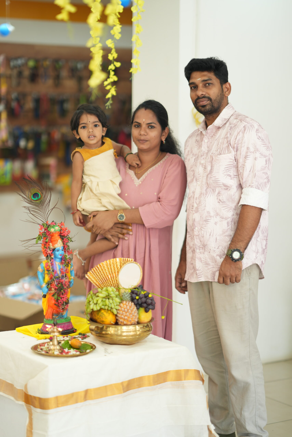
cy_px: 218
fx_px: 1034
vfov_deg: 23.9
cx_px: 146
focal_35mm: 85
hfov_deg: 16.1
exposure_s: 1/200
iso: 160
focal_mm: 85
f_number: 1.4
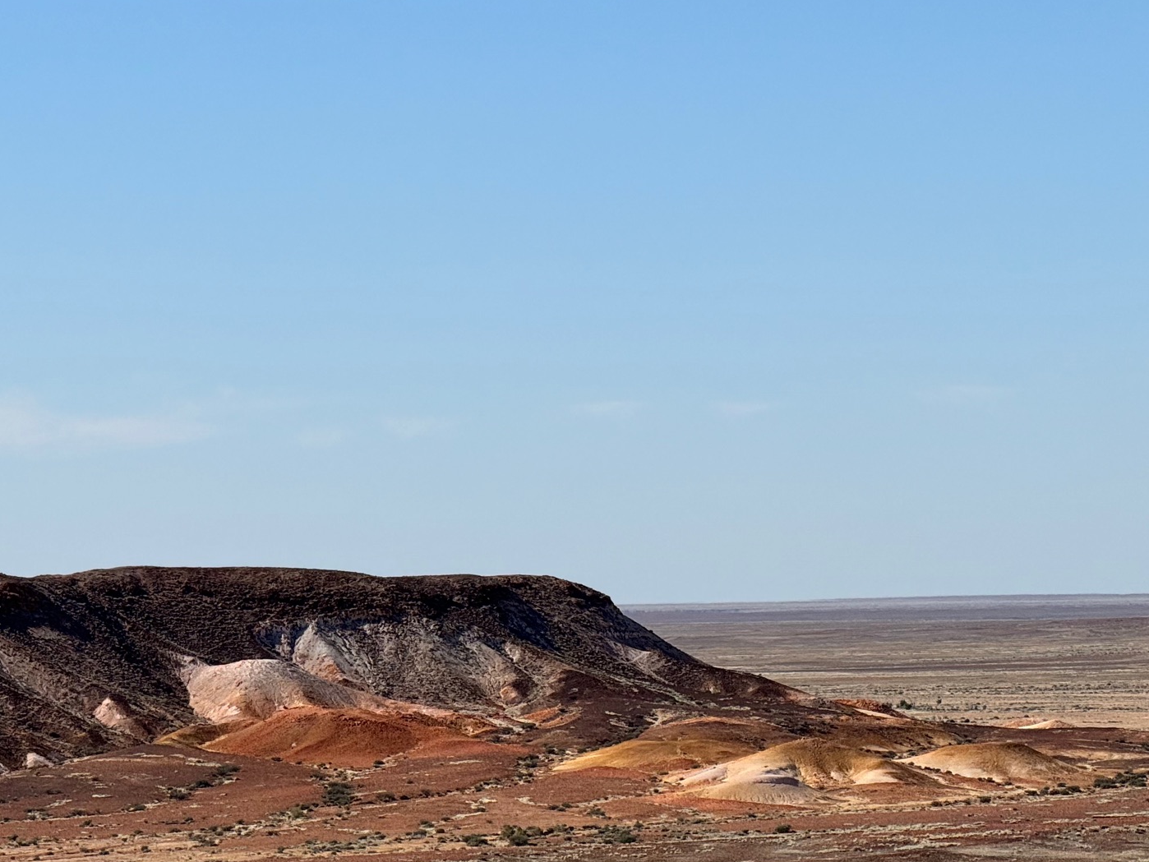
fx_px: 6839
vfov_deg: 7.2
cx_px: 169
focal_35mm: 206
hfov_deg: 9.6
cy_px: 400
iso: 50
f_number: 2.8
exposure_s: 1/2817
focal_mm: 15.66
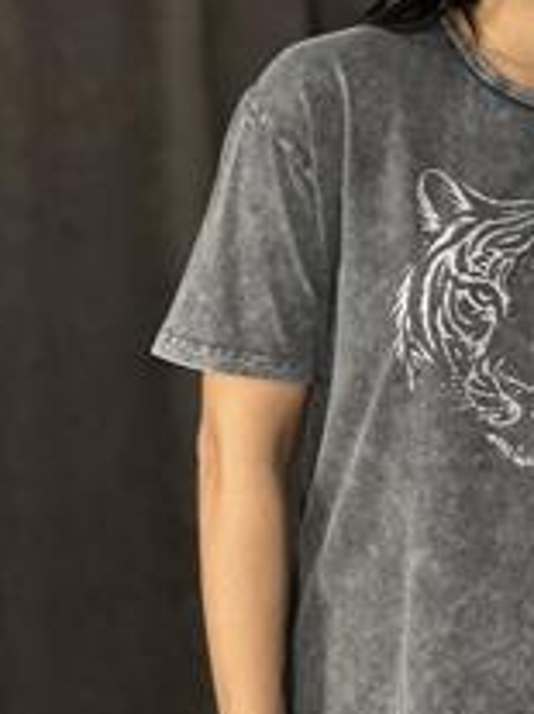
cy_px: 347
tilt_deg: -8.3
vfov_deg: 12.8
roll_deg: +0.4
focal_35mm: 154
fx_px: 3171
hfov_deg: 9.6
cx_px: 503
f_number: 2.8
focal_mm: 9
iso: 125
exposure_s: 1/33
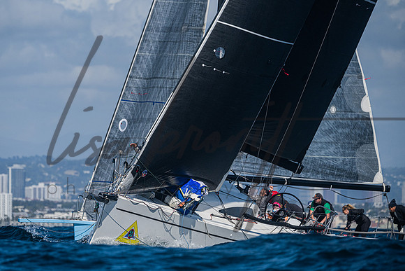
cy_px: 115
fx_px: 3692
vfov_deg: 4.2
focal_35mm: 328
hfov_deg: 6.3
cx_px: 167
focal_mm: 270
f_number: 6.3
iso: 400
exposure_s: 1/8000
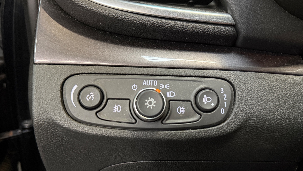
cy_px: 102
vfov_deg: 42.7
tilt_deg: -28.2
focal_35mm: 27
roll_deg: -2.9
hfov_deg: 69.8
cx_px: 152
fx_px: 217
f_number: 1.78
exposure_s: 1/50
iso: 640
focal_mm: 6.76
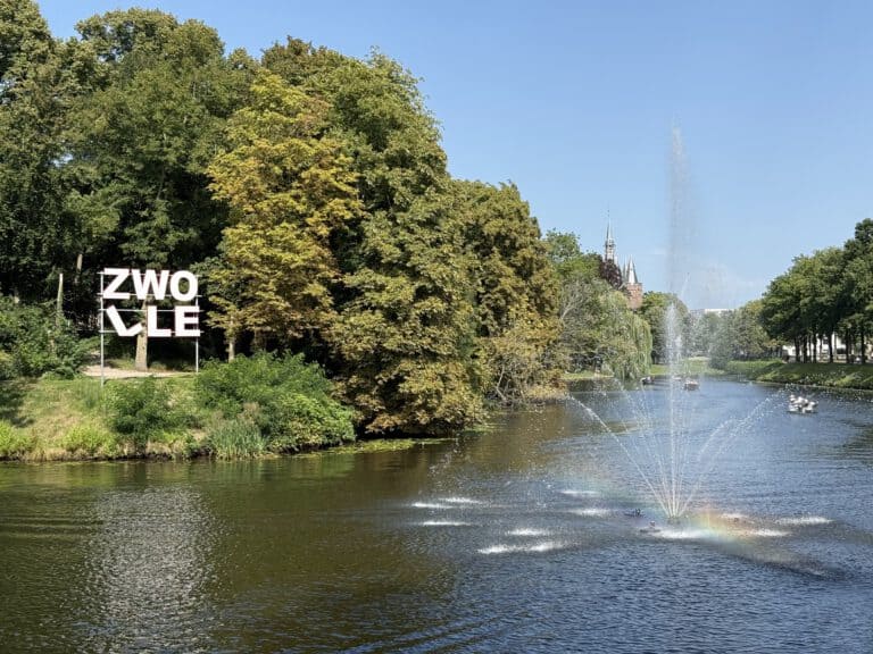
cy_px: 327
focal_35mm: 48
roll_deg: +0.5
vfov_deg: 30.3
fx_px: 1211
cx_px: 436
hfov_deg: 39.7
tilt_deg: +1.5
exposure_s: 1/3096
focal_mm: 6.76
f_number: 1.78
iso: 64
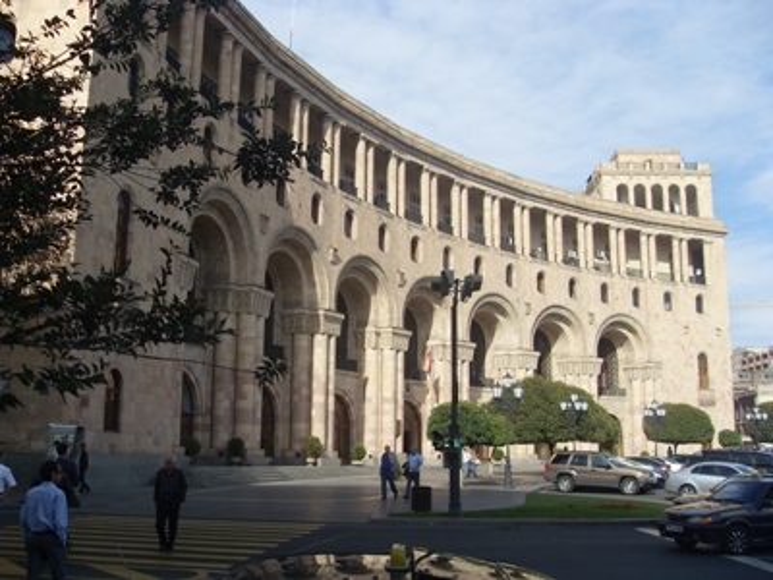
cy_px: 290
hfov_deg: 52.6
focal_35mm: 35
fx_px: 782
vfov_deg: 40.7
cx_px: 386
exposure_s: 1/250
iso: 80
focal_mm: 6.3
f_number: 7
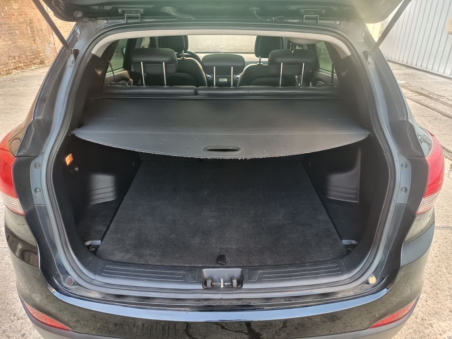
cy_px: 170
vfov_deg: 56.8
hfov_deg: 71.6
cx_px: 226
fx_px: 313
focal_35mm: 24
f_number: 1.7
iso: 316
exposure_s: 1/33.3
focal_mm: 5.24
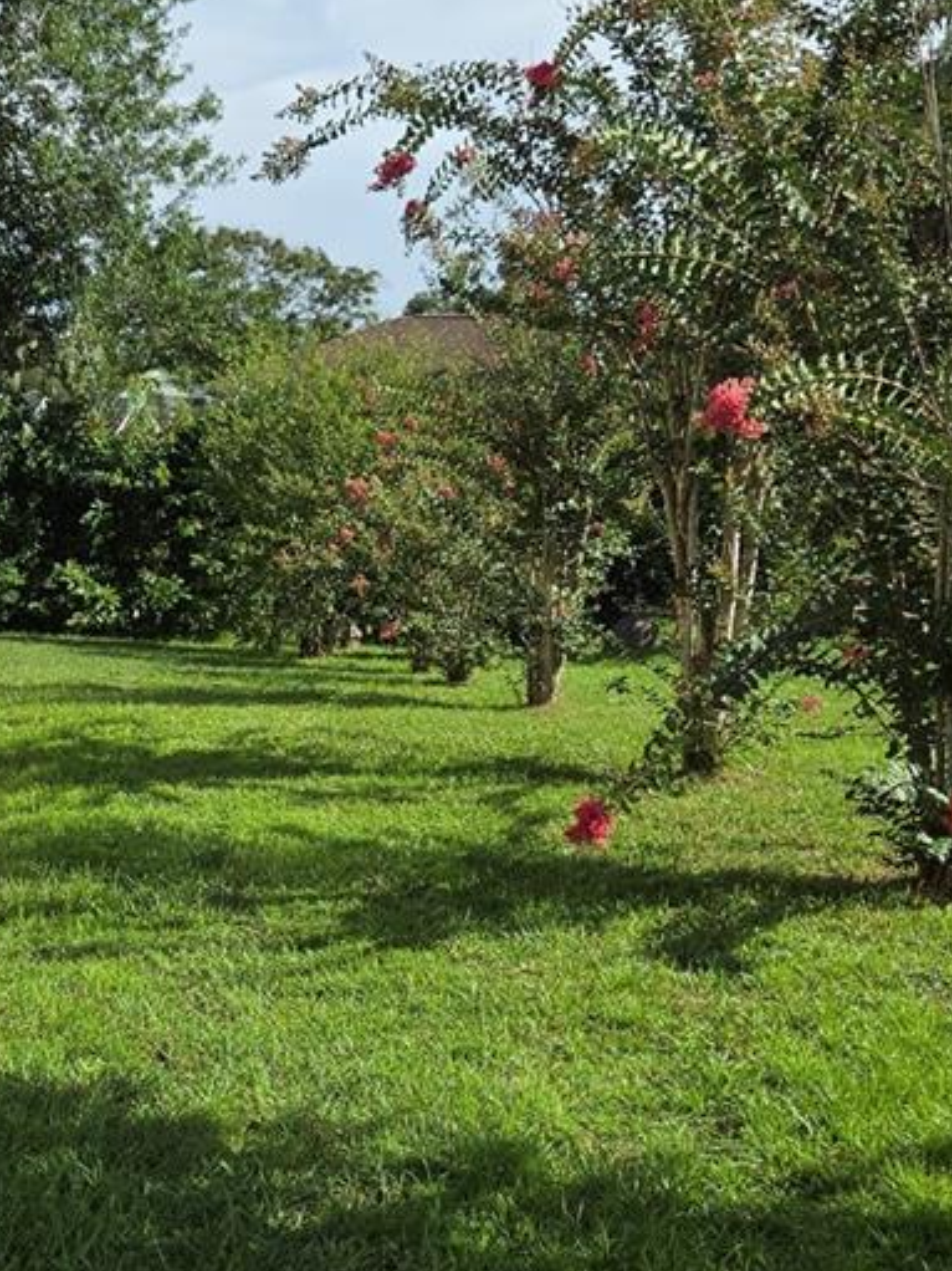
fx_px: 1981
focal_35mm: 54
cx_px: 172
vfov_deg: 35.5
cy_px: 677
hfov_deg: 26.5
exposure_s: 1/3871
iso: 80
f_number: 1.8
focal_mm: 5.4
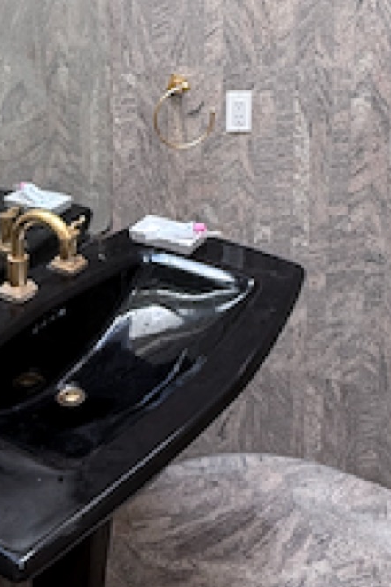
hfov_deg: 30.3
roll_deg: -1.6
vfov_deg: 40.8
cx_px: 132
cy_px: 49
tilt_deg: -6.4
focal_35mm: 44
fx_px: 717
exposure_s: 1/99
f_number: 2.2
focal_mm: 2.22
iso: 125
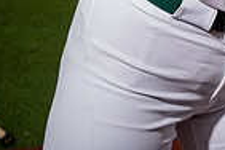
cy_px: -203
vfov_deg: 8.3
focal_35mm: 153
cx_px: 219
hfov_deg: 13.3
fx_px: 956
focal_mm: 48
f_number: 8
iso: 100
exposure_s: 1/250
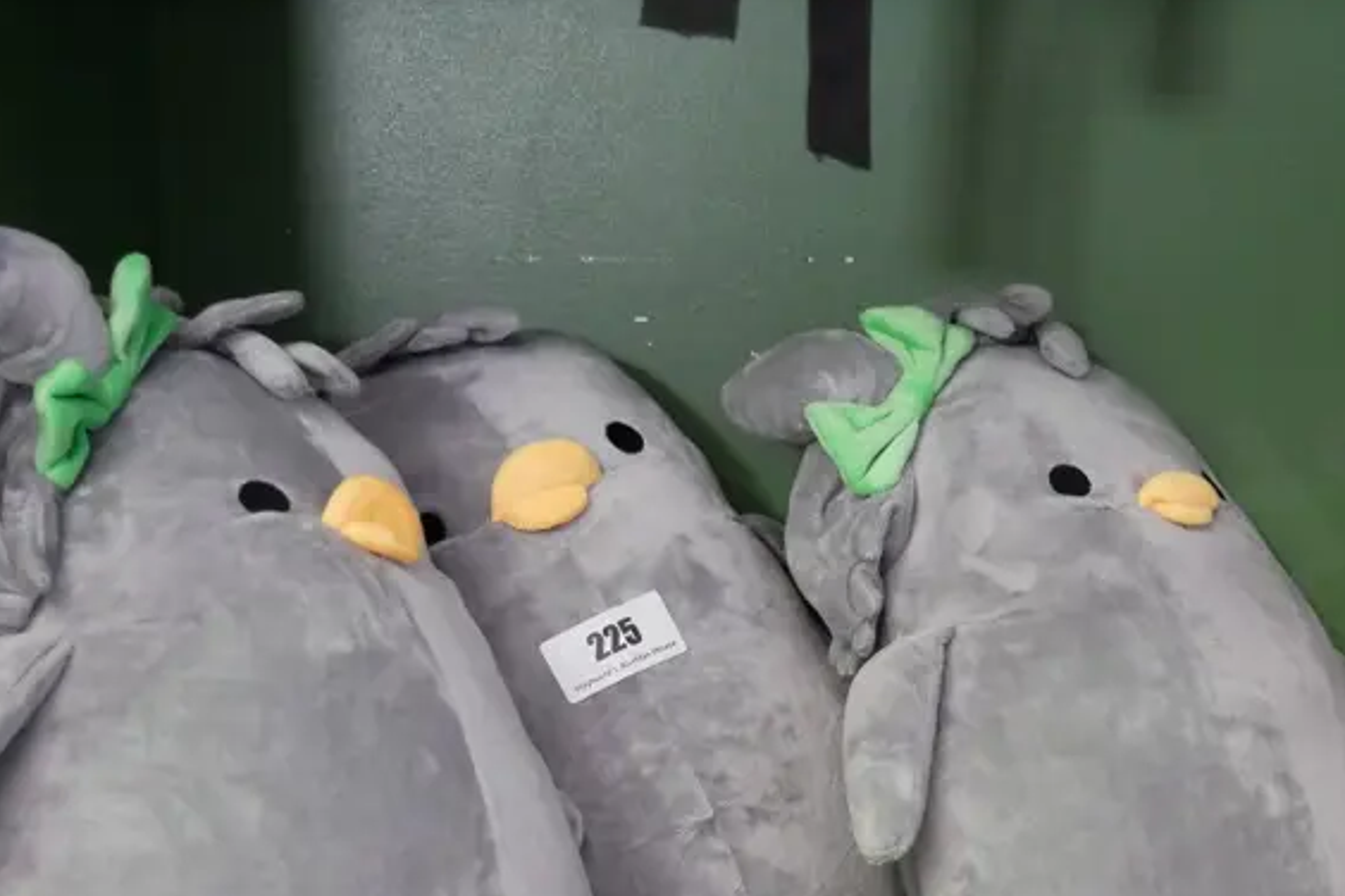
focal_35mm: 68
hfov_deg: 29.2
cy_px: 751
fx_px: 2540
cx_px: 990
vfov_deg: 19.8
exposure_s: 1/60
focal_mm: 18
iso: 2500
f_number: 3.9
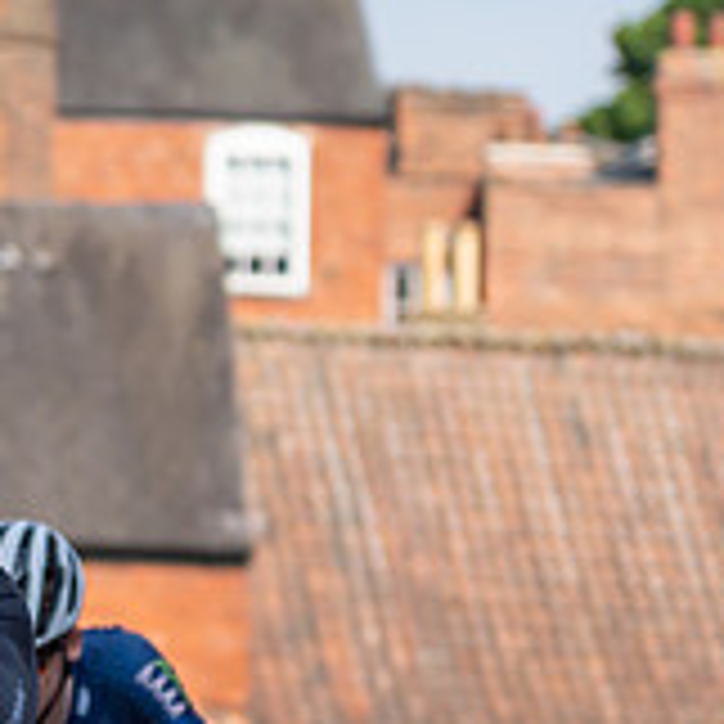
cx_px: -530
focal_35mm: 314
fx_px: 7430
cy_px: 323
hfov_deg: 5.5
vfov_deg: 5.6
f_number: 2.8
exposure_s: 1/1250
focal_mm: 75
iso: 100
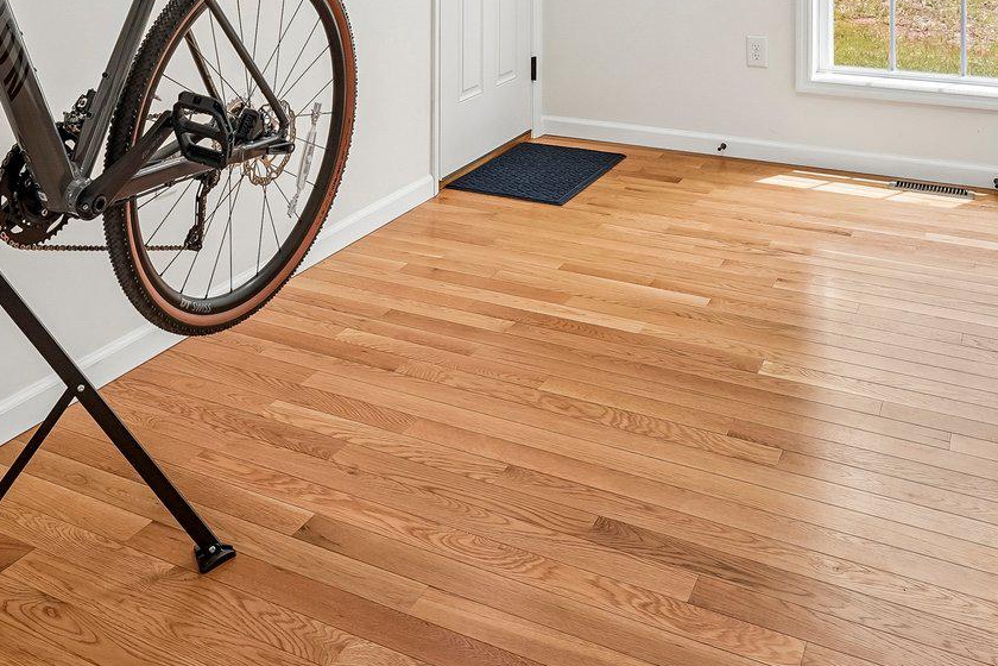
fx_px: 1115
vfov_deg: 29.0
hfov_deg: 47.9
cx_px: 389
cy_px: -118
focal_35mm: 40
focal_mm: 16.5
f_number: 8
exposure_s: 1/40
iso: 500
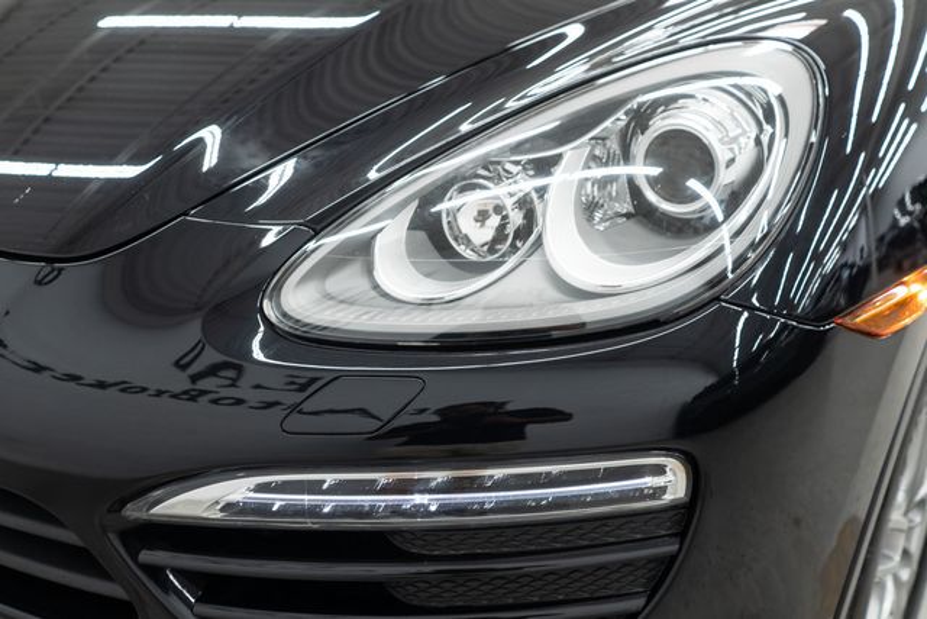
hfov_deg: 46.4
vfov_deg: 31.9
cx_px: 464
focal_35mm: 42
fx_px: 1082
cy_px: 310
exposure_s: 1/50
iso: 400
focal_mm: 28
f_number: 3.2
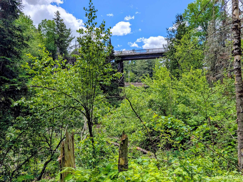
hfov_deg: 71.6
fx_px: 168
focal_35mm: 24
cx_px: 122
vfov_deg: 56.8
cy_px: 91
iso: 21
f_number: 1.68
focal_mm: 6.9
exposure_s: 1/1984
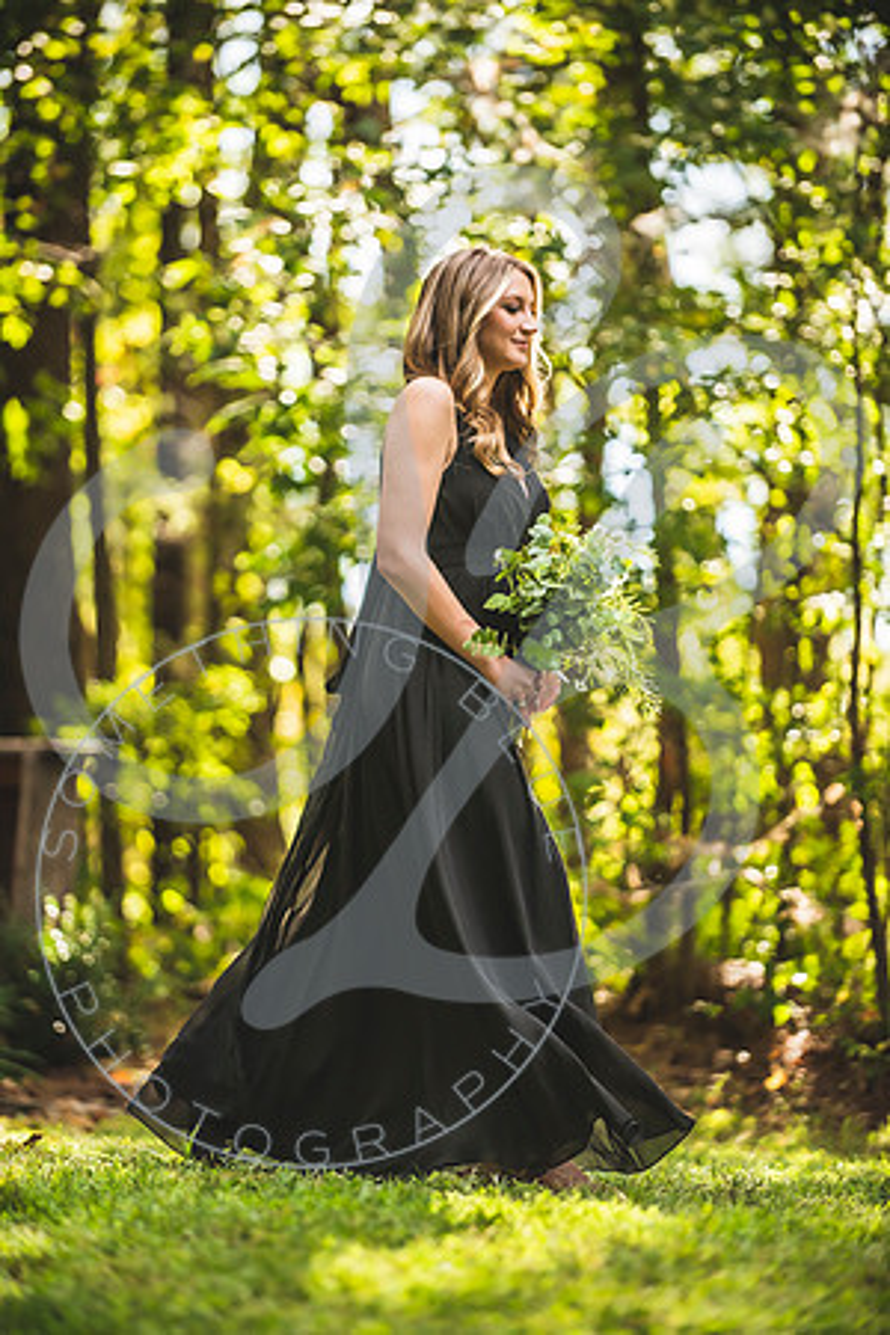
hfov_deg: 8.6
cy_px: 668
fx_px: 5933
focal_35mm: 160
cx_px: 445
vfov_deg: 12.8
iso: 500
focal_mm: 160
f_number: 2.8
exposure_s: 1/500
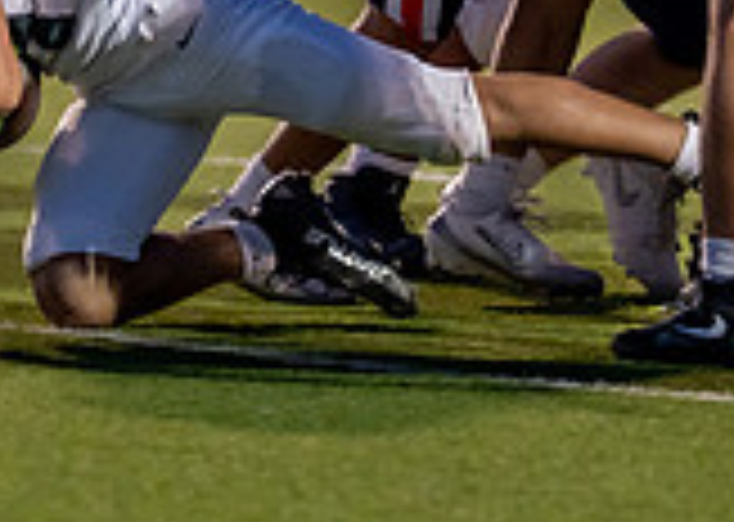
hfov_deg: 3.2
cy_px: -245
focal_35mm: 641
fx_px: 13346
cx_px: 230
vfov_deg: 2.2
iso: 1250
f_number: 1.8
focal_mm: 135
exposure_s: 1/1000
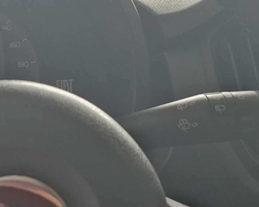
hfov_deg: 22.1
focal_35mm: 81
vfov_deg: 18.9
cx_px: -36
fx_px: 621
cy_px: 137
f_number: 1.8
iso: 50
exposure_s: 1/166
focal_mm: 5.54
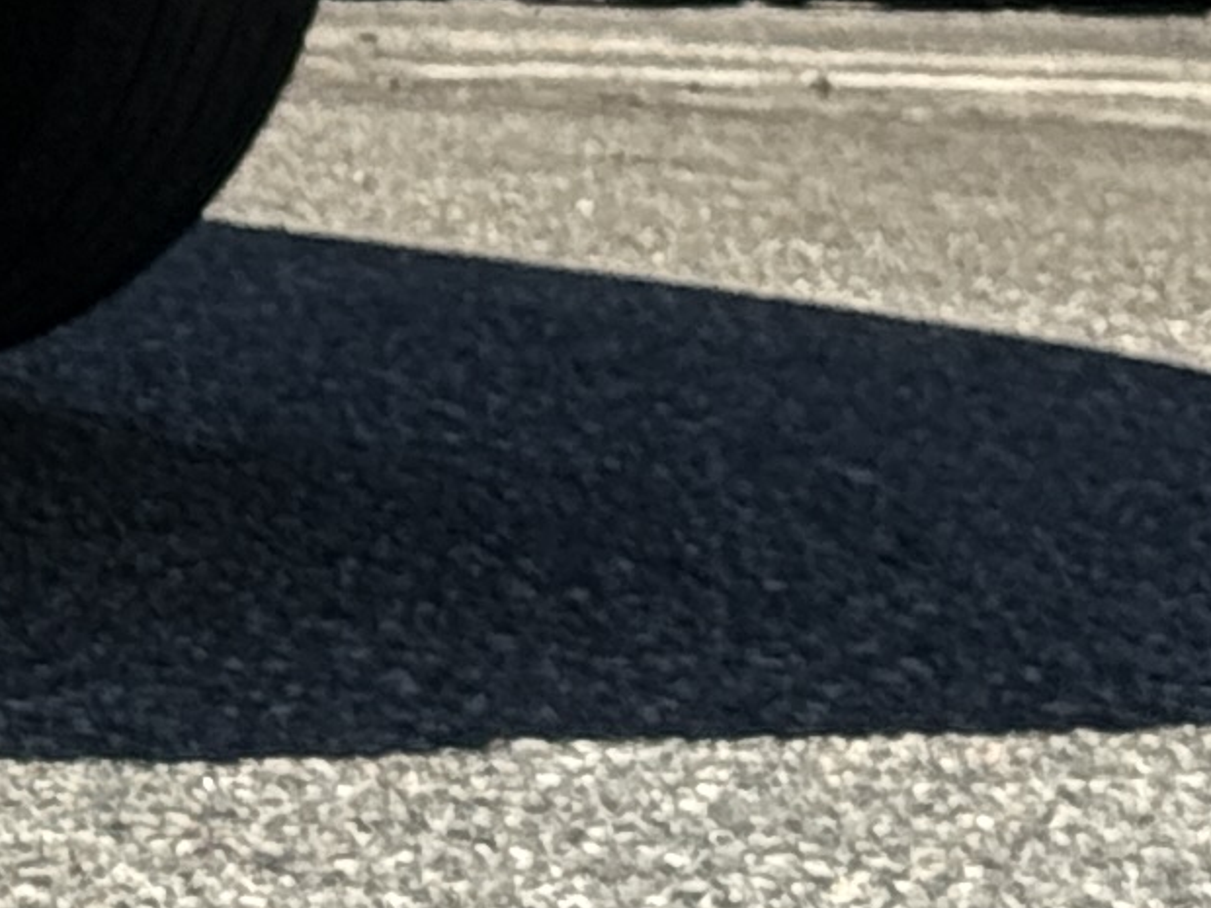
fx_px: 10915
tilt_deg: +1.6
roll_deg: +0.7
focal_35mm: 312
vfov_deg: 4.6
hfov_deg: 5.9
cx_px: -2428
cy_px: -1429
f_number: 1.78
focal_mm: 6.76
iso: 100
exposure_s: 1/5587
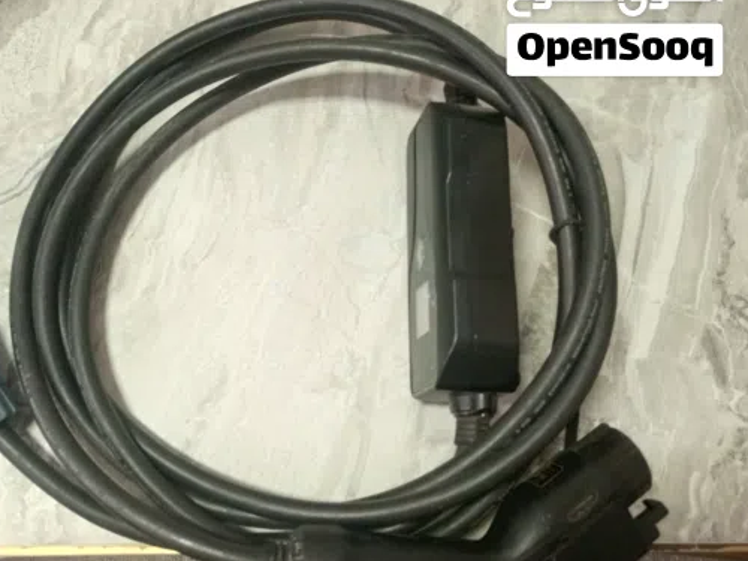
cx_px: 281
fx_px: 691
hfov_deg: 56.2
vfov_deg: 44.2
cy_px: 292
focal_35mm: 32
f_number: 1.79
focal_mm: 4.69
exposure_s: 1/33.3
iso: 1558
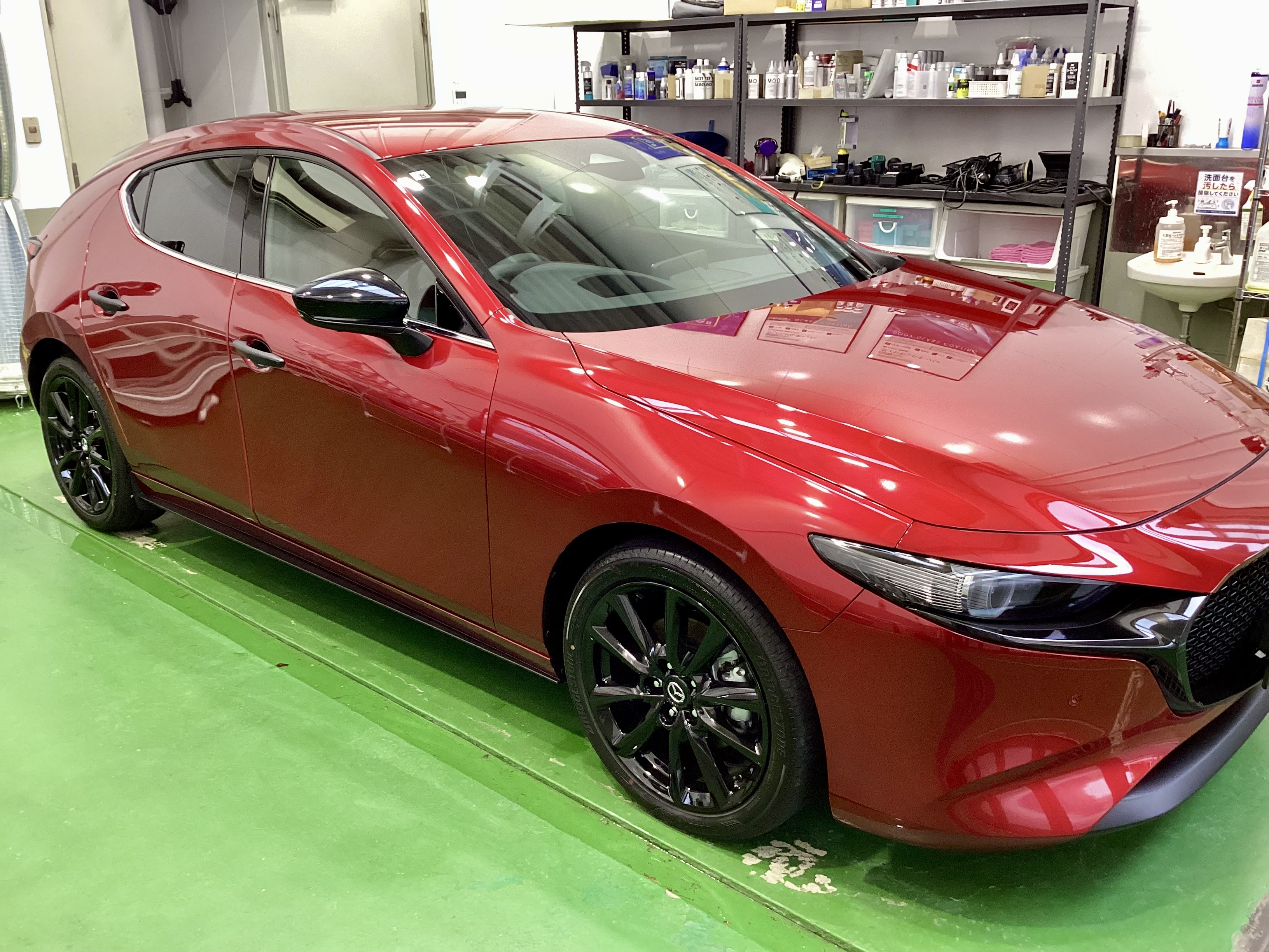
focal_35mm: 31
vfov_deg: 45.4
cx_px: 634
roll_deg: +1.9
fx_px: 1136
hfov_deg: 58.4
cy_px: 476
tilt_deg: -17.8
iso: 200
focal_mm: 3.3
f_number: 2.4
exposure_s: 1/60
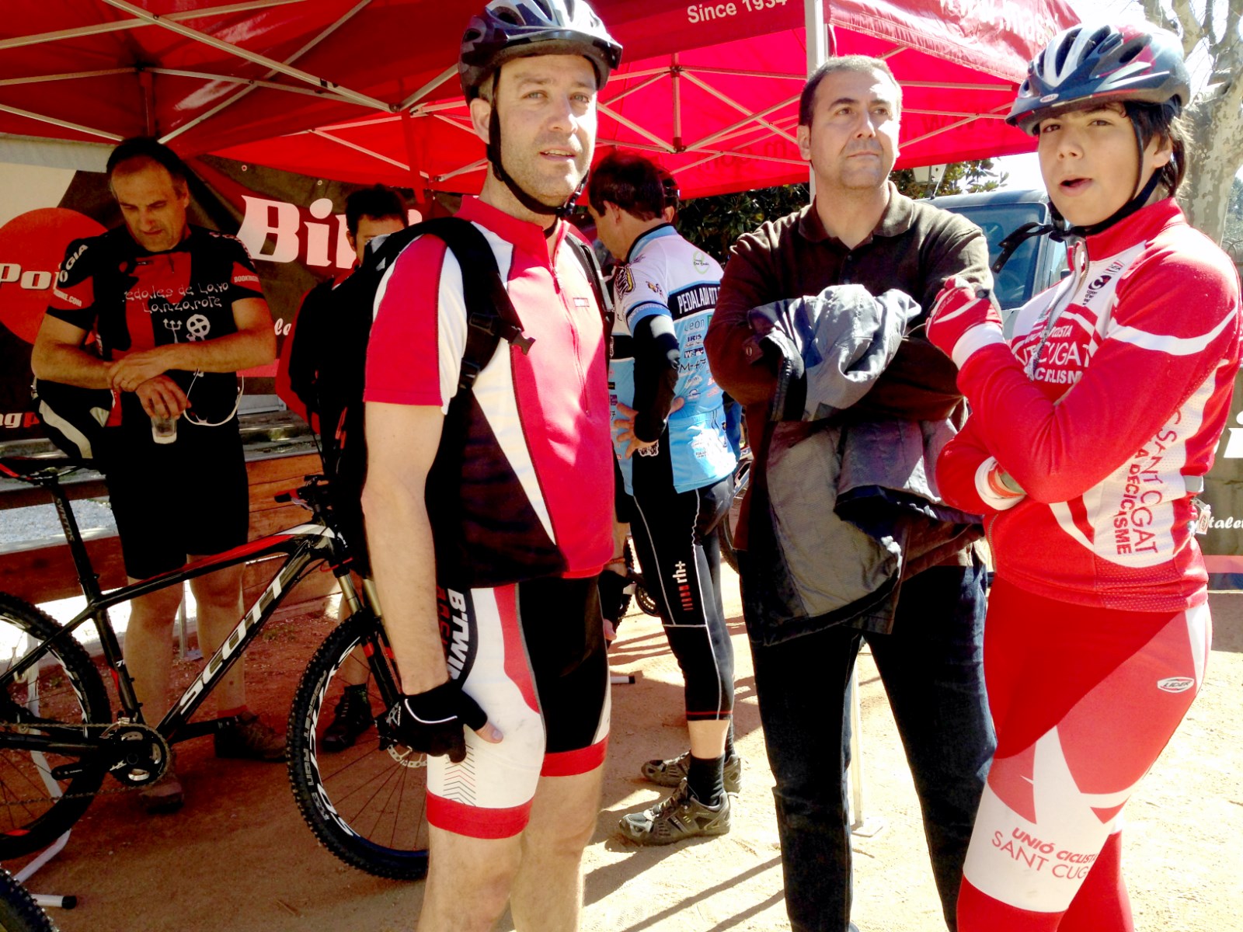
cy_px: 466
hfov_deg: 55.4
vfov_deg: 42.9
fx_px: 1185
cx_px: 622
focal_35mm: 33
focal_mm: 4.12
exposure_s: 1/535
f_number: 2.4
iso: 50
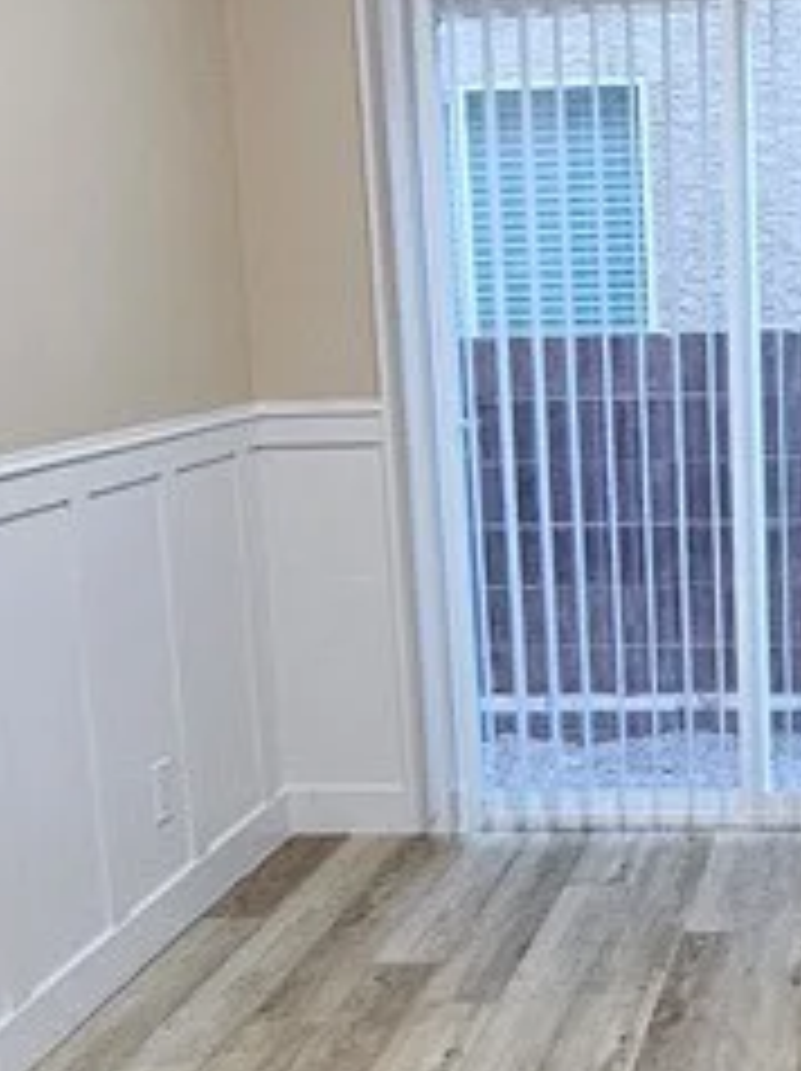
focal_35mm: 56
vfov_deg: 34.2
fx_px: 1731
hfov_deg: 25.0
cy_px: 680
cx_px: 770
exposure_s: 1/60
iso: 400
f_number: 2.2
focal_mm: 2.2
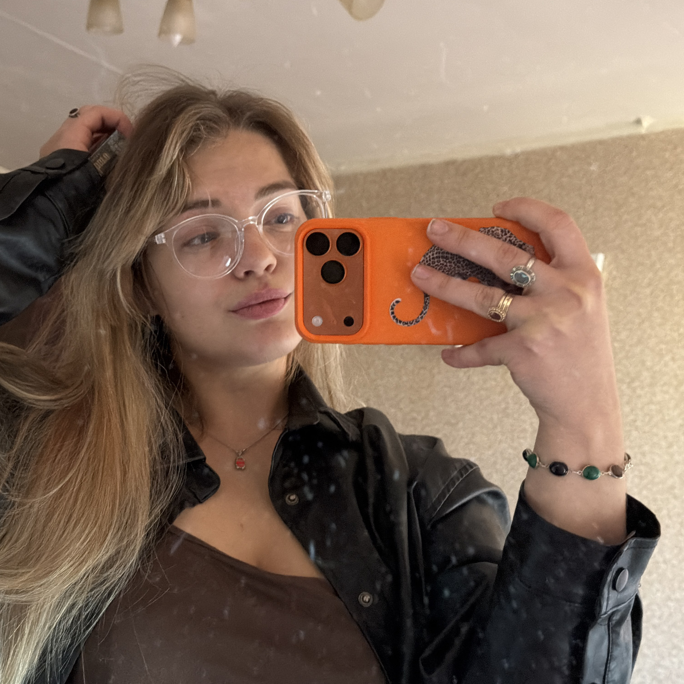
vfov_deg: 30.0
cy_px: 342
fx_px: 1274
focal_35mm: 57
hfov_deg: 29.9
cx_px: 258
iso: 800
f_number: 1.78
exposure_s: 1/27
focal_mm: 6.76
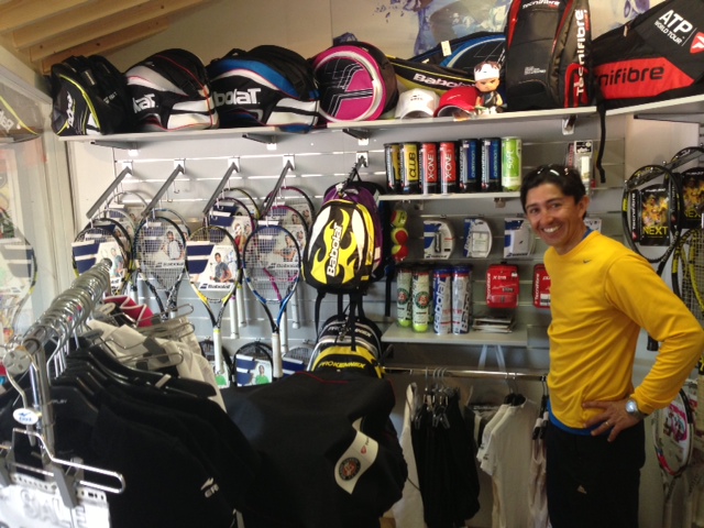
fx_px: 671
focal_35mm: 33
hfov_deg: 55.4
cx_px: 352
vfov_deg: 42.9
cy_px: 264
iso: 125
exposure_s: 1/20
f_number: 2.4
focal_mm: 4.13
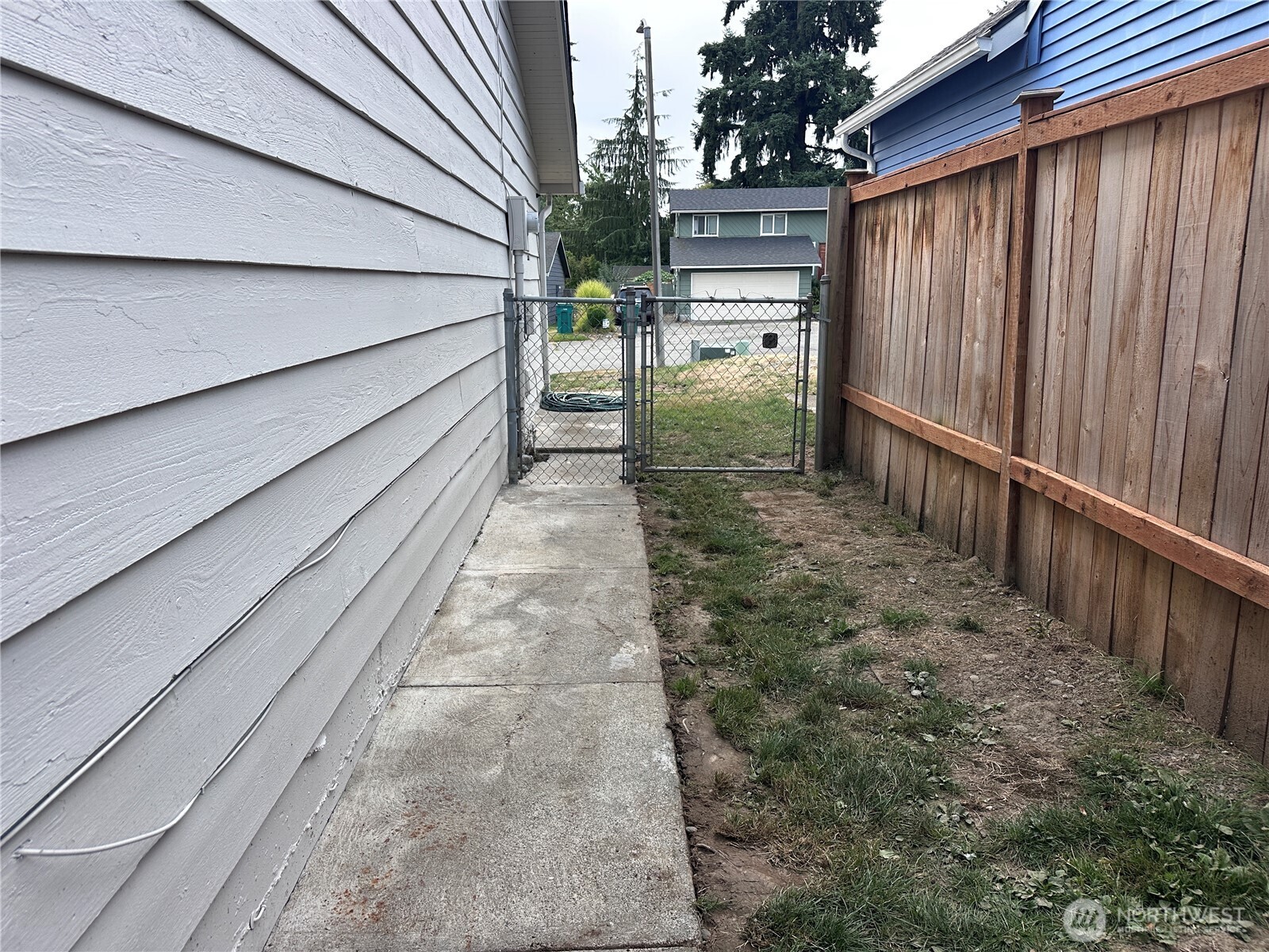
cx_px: 634
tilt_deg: -11.3
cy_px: 476
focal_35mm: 24
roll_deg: +0.6
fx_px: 880
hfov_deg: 71.6
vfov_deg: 56.8
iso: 80
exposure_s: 1/999
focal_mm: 6.86
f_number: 1.78
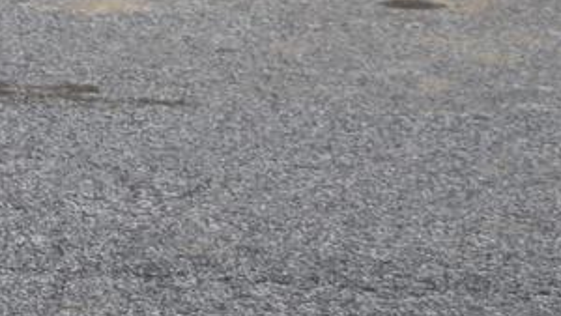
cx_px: -209
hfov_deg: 7.6
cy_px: -794
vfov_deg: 4.1
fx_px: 4152
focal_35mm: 279
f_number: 5
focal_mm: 26
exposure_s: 1/1250
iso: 400
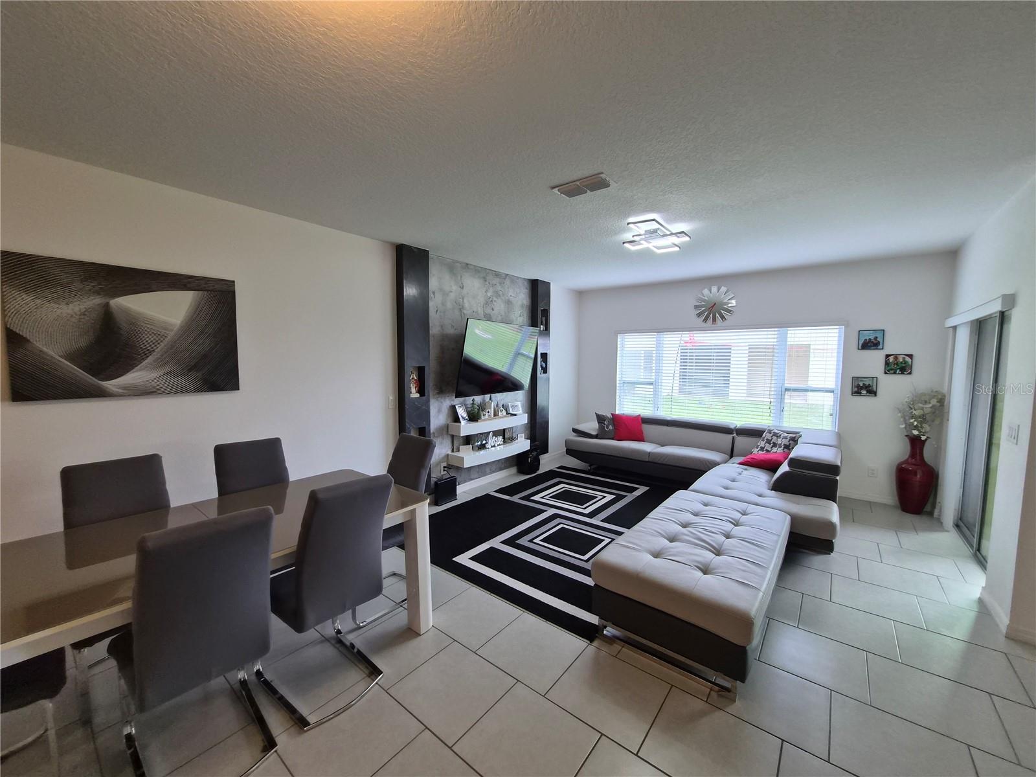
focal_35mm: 13
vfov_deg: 89.9
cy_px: 388
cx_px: 518
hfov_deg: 106.2
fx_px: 389
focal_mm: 1.7
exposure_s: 1/60
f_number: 2.2
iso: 64
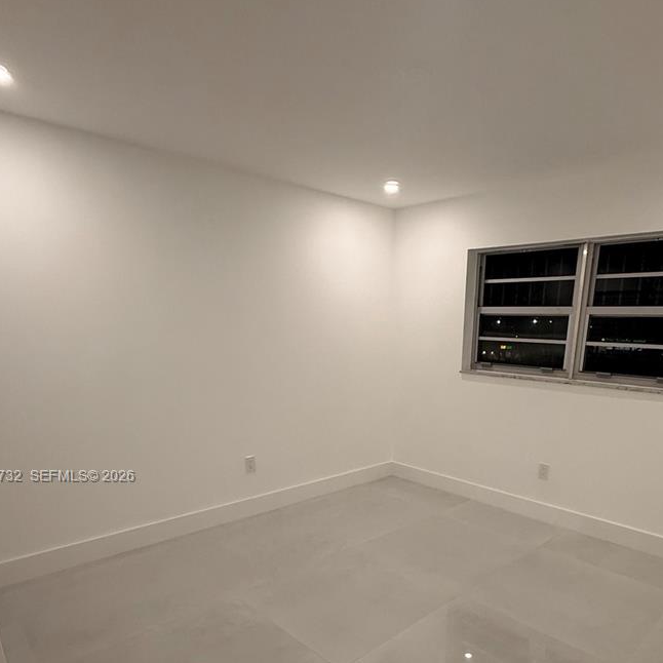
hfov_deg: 66.4
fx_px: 498
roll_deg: -1.1
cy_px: 477
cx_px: 406
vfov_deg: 64.2
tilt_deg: -17.0
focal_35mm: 23
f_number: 2.2
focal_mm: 2.22
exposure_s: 1/120
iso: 200
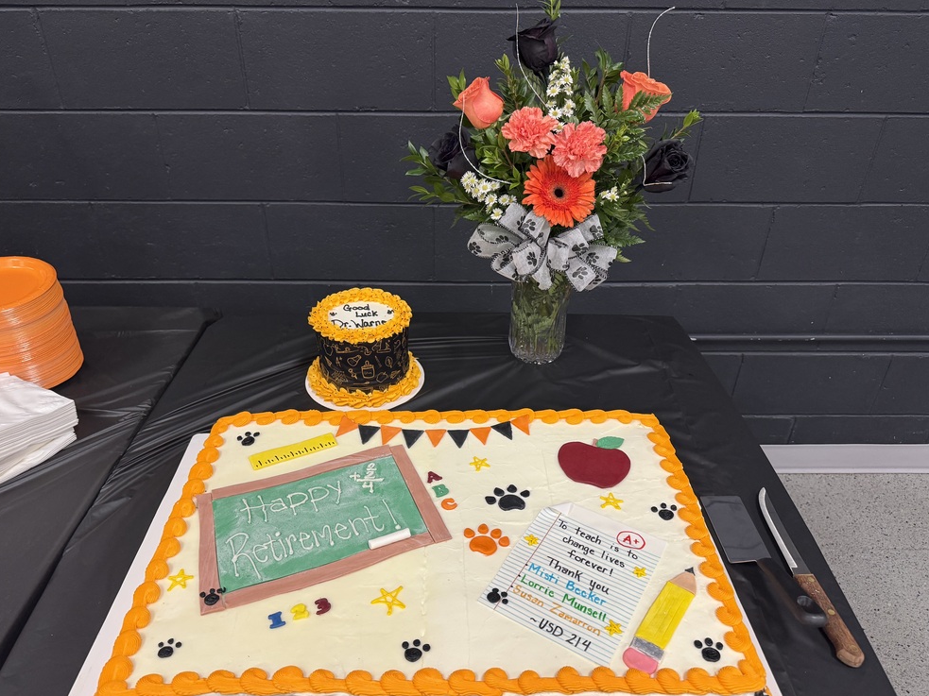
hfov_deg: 69.4
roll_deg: -0.7
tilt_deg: -33.3
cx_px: 447
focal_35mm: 25
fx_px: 671
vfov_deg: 54.9
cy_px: 361
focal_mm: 6.76
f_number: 1.78
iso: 250
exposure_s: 1/60
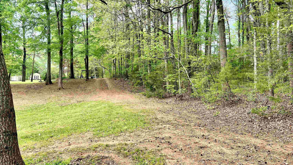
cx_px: 144
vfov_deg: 40.1
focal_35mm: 29
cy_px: 70
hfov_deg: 66.1
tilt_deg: +3.0
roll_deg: -0.8
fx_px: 225
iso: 50
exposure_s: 1/797
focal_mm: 5.7
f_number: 1.5
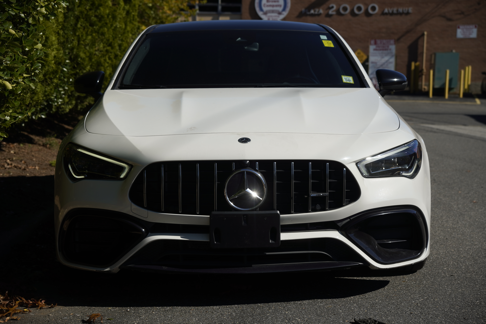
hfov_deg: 27.0
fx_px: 1012
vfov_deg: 18.2
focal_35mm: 75
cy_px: 162
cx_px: 243
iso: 100
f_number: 4.5
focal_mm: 50
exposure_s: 1/200
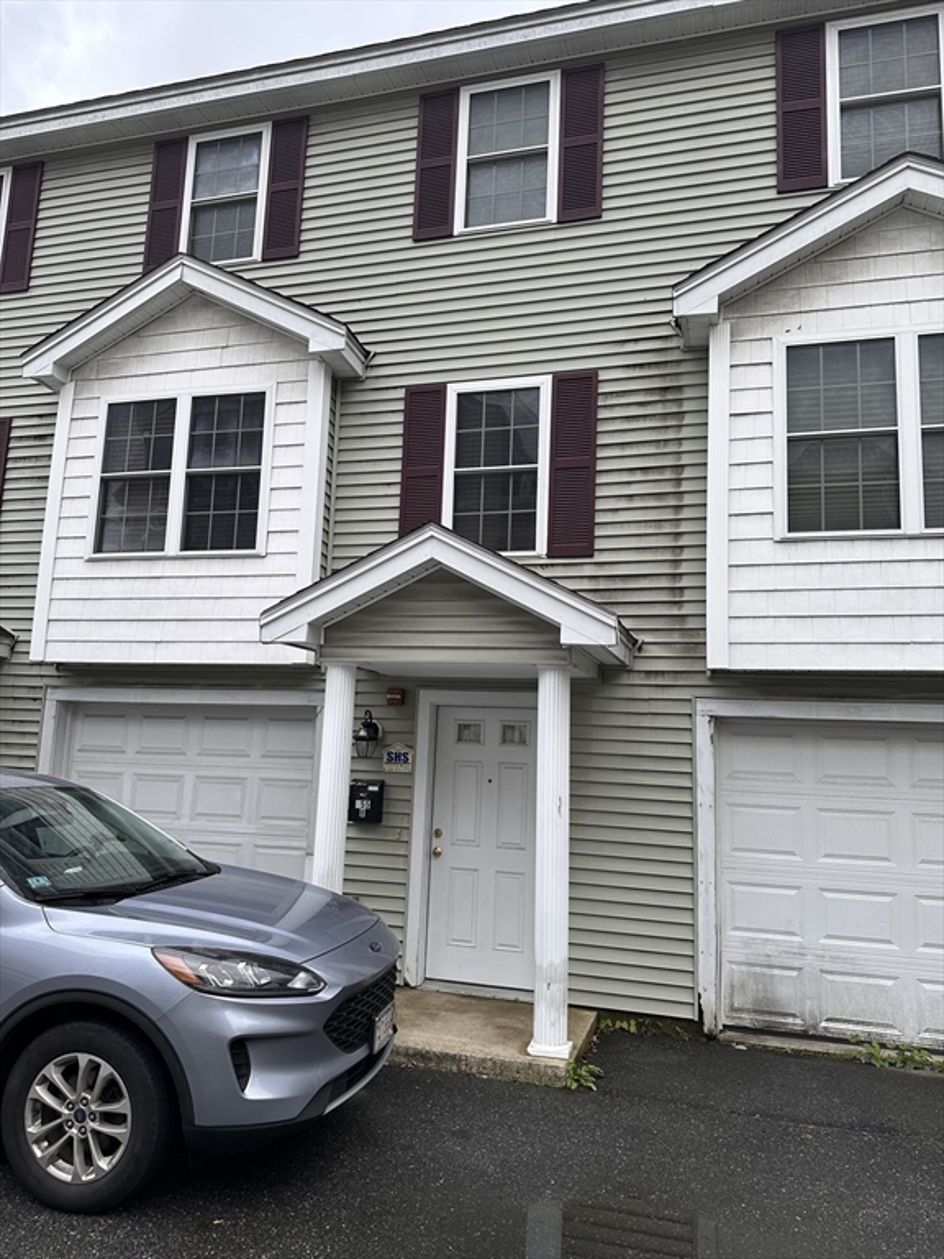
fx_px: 873
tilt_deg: +8.5
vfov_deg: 71.6
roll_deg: -2.4
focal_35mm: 24
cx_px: 472
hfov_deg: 56.8
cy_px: 630
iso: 80
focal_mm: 6.86
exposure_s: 1/1227
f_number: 1.78
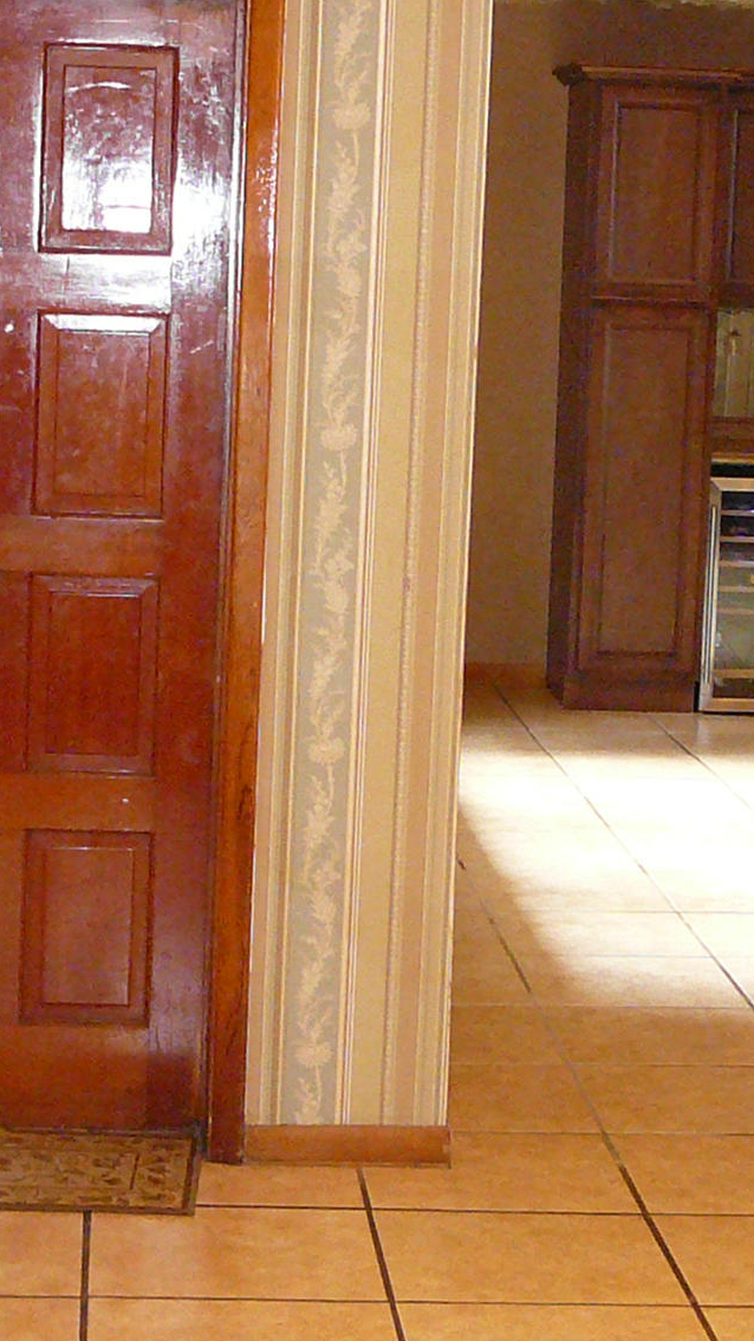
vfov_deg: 24.7
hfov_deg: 14.0
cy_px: 707
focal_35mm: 86
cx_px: 259
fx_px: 3058
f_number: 2.8
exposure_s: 1/30
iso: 400
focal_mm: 5.2
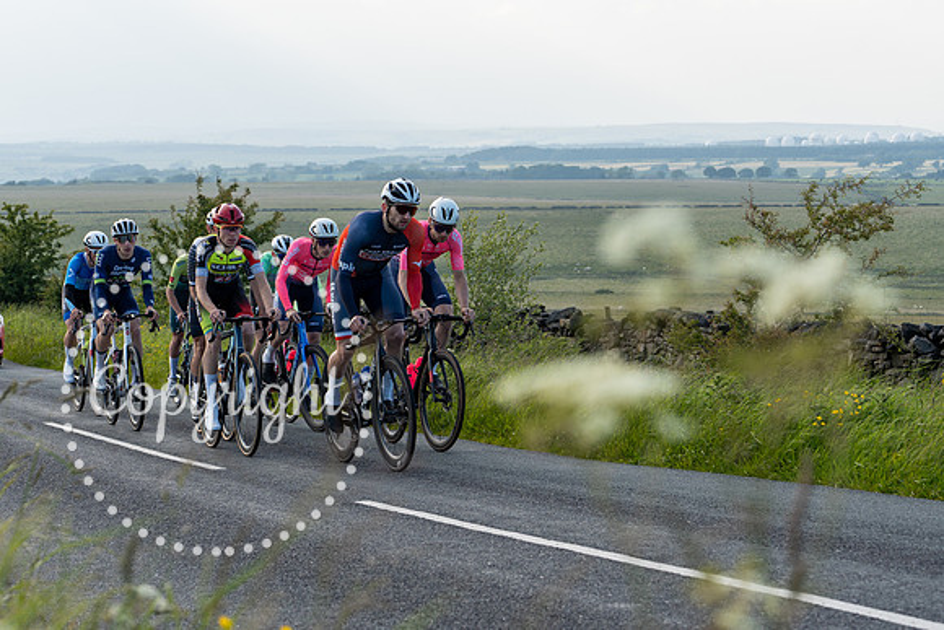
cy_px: 252
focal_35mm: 91
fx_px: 2390
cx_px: 413
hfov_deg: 22.3
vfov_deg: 15.0
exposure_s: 1/320
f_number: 6.3
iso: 200
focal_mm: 76
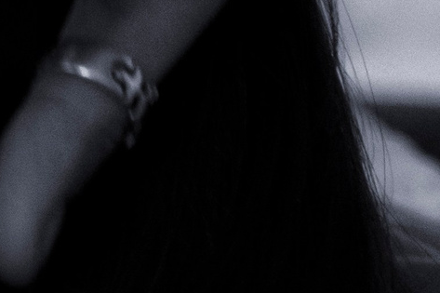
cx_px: -474
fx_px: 7941
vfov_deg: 2.1
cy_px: -291
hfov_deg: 3.1
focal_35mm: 650
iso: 800
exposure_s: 1/30
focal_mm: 80
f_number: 4
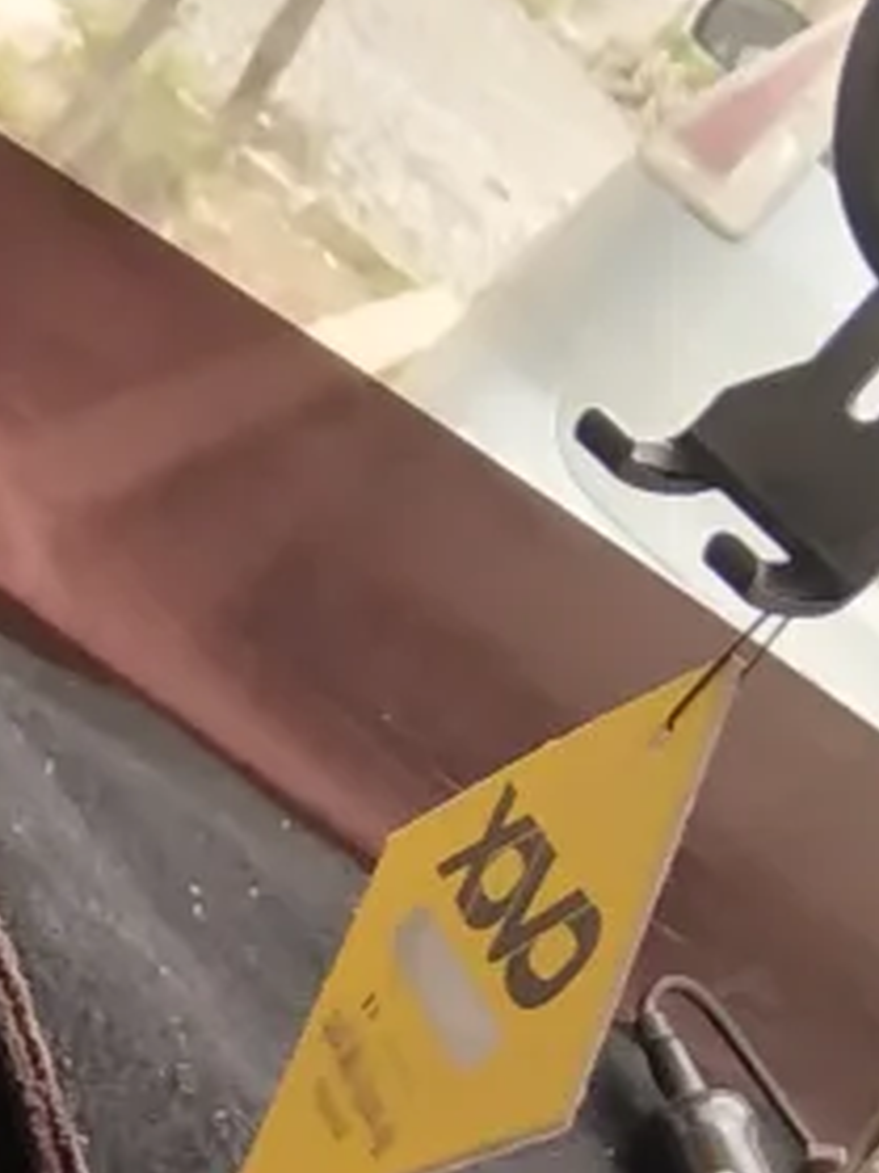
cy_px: 1312
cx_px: -1035
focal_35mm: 149
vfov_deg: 13.0
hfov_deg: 9.2
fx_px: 5049
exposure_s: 1/120
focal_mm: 3.59
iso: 115
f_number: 1.8
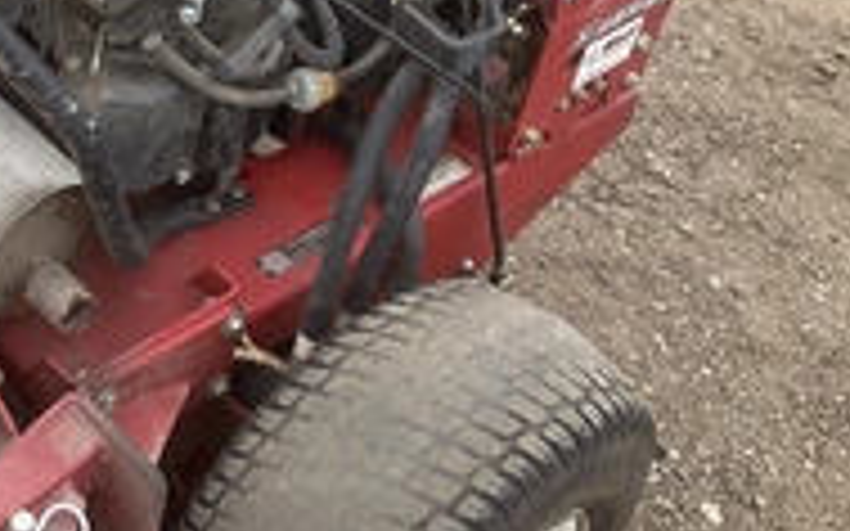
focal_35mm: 65
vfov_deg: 19.5
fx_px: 1505
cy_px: 32
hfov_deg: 30.1
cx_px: 76
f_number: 1.8
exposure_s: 1/529
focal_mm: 3
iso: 25
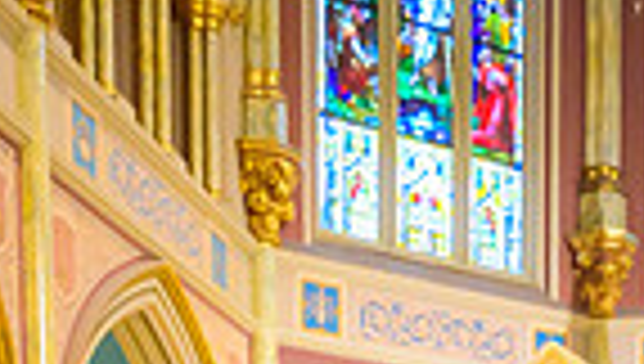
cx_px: 567
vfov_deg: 10.6
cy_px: 962
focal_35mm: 92
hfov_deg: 22.6
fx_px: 1574
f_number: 2.8
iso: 5600
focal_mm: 28
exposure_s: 1/100
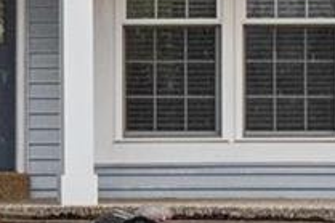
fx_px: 2566
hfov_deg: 7.3
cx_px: -221
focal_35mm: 276
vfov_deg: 4.9
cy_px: -146
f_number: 7.1
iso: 400
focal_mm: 18
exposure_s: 1/500
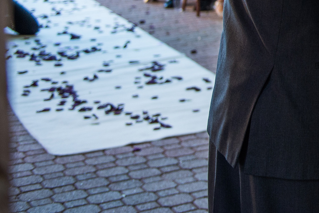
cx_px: 475
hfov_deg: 16.8
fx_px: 984
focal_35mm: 111
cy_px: -123
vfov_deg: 11.7
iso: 500
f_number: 3.2
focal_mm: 34
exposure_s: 1/160
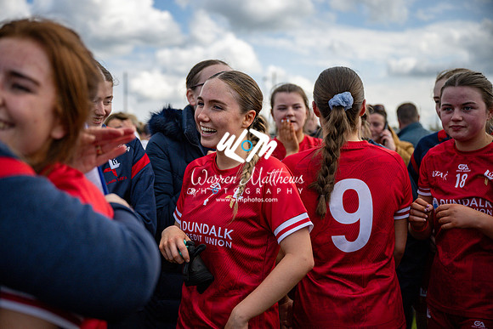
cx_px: 246
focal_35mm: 46
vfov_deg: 29.3
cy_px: 164
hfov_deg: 42.7
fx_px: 630
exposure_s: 1/8000
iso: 125
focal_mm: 46
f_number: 2.8
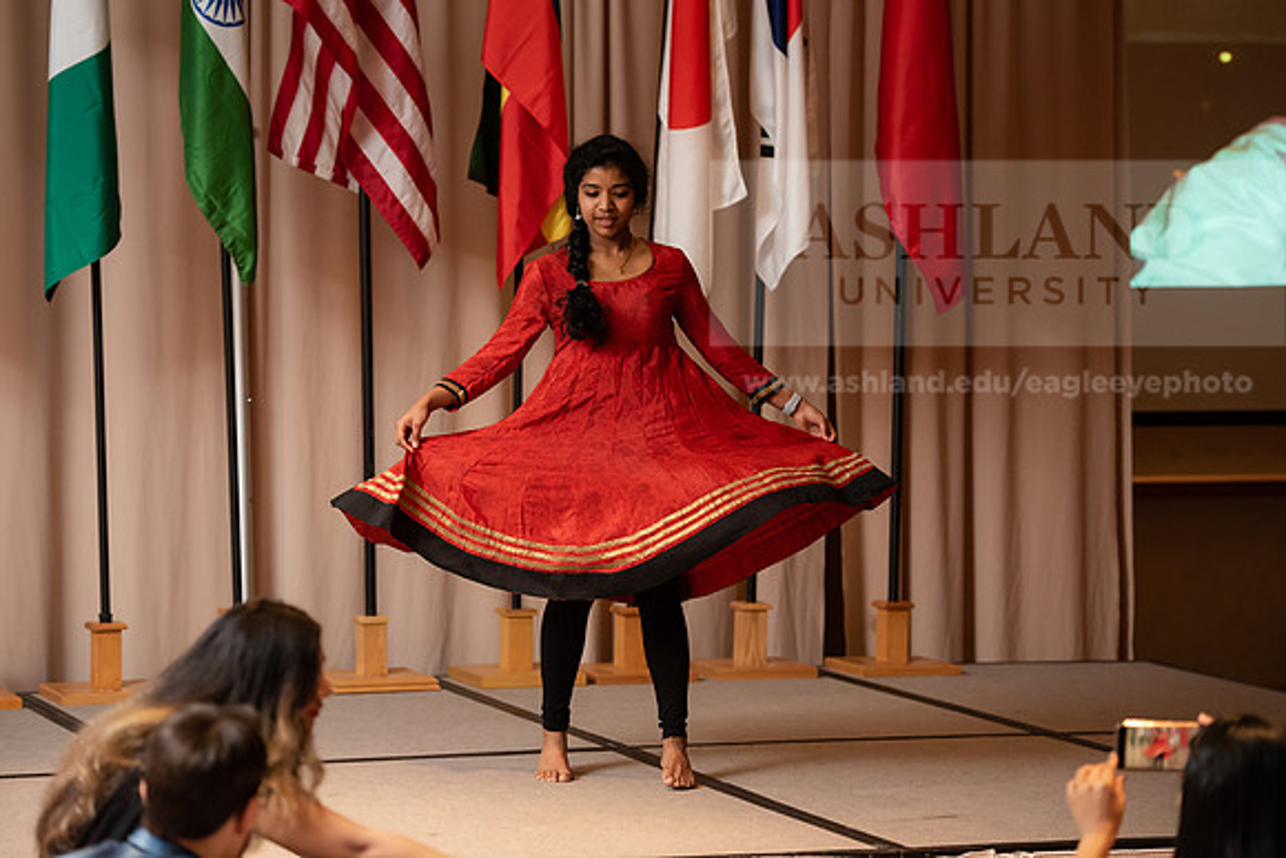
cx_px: 643
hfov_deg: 17.6
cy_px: 429
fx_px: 4145
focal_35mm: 116
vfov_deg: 11.8
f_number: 3.5
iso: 2000
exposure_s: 1/200
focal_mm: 116
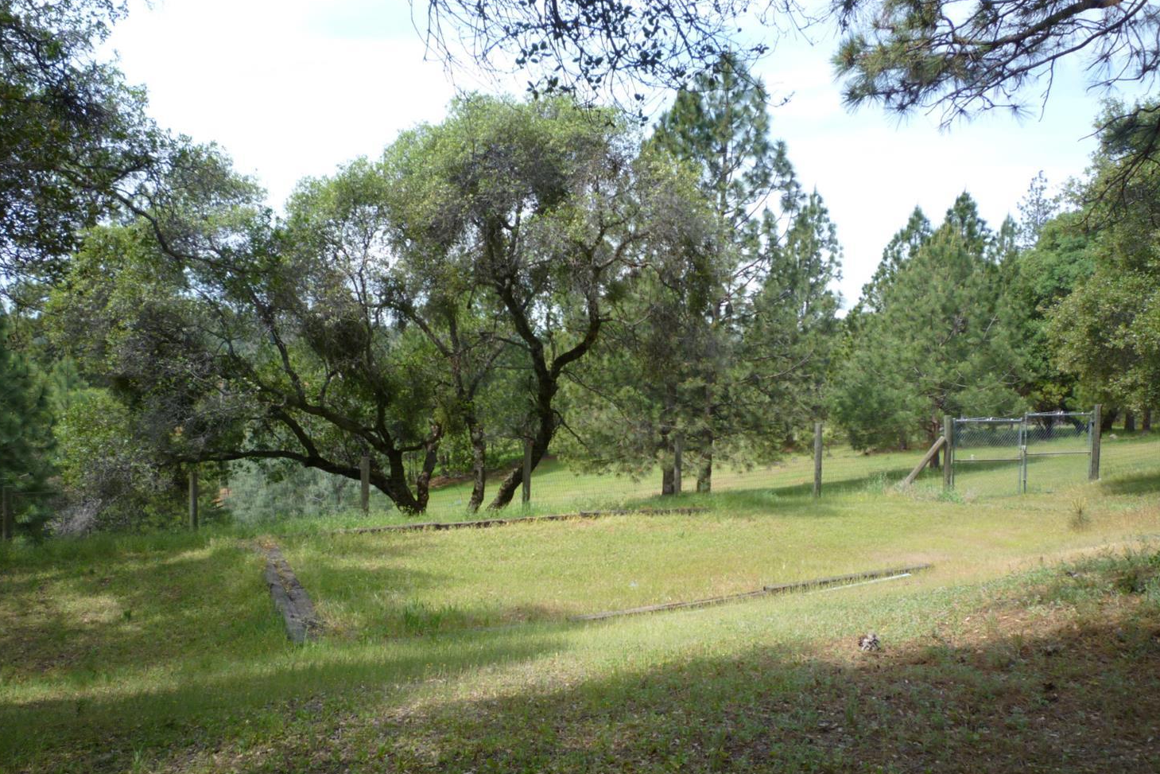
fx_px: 999
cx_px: 587
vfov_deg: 42.3
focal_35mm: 31
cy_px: 435
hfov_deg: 60.3
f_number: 3.3
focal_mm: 5.2
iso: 80
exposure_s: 1/400
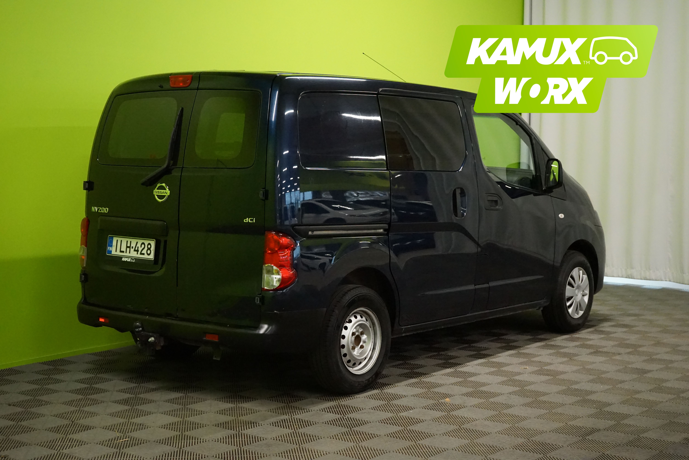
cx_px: 344
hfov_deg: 35.6
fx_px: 1072
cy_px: 230
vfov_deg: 24.2
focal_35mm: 56
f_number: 5.6
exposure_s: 1/400
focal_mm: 56
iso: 8000
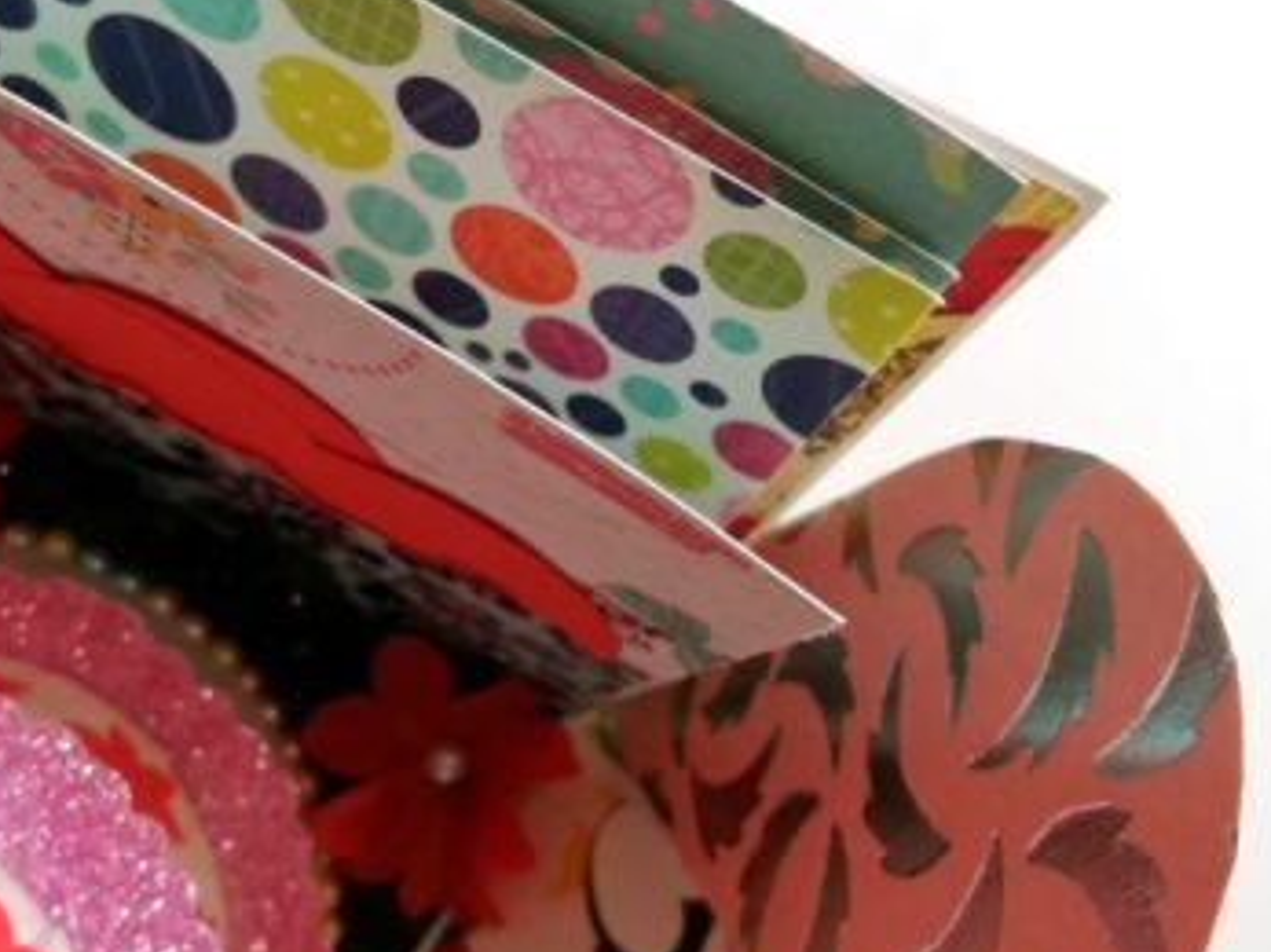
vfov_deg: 32.1
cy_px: 421
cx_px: 520
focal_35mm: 45
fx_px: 1652
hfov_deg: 41.9
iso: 80
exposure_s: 1/50
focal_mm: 3.83
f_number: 2.2
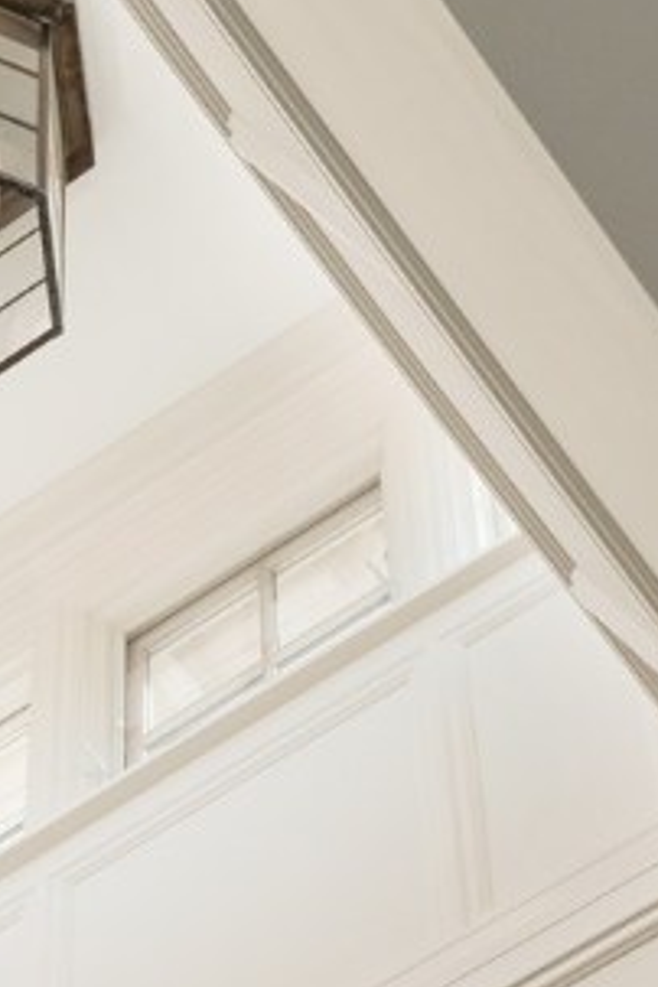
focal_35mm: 157
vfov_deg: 12.9
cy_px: 1016
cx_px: 49
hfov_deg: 8.7
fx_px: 4304
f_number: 14
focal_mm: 62
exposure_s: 1/50
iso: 800
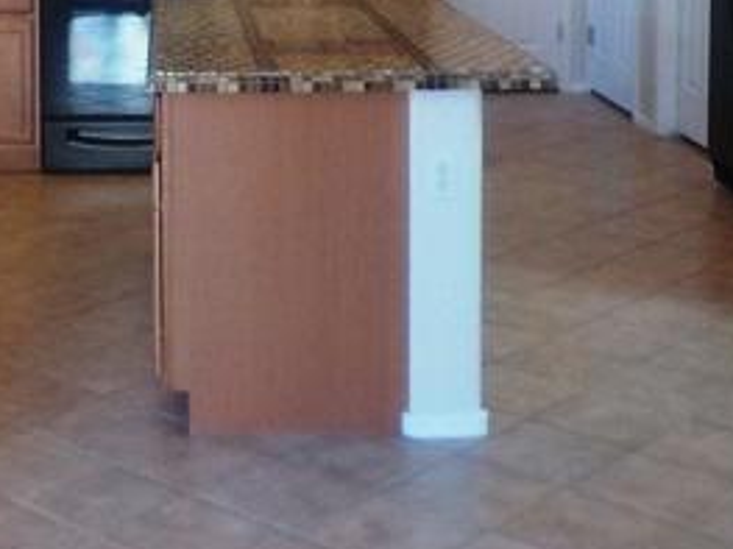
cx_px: 145
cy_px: -56
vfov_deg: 19.3
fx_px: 1545
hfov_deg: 26.2
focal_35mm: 73
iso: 180
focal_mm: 4.1
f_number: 3.3
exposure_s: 1/30
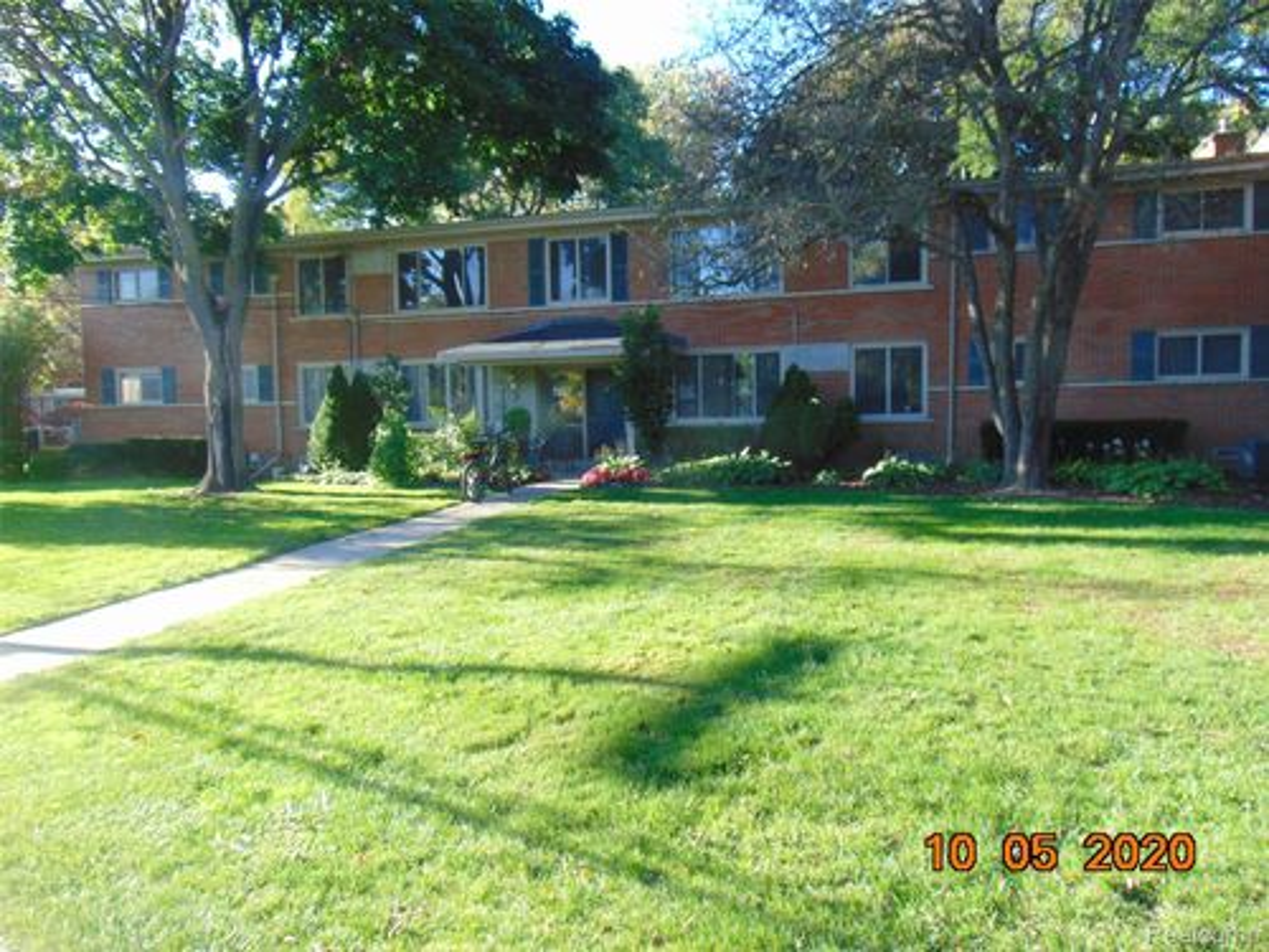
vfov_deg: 54.9
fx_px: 916
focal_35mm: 25
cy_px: 476
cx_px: 634
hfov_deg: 69.4
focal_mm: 4.5
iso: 80
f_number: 3
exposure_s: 1/160
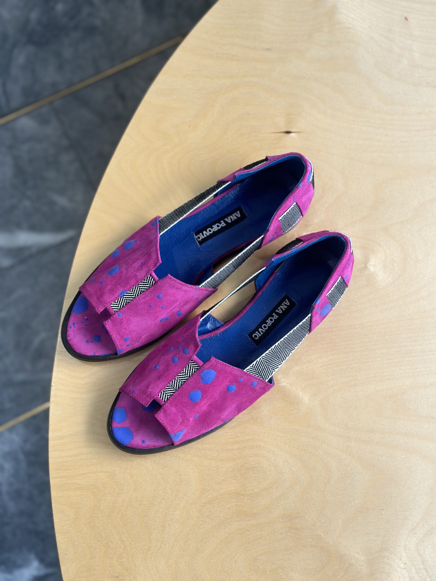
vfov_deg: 39.7
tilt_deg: -77.2
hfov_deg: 30.3
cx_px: 218
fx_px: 806
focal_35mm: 48
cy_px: 290
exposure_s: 1/121
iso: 100
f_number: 1.78
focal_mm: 6.86
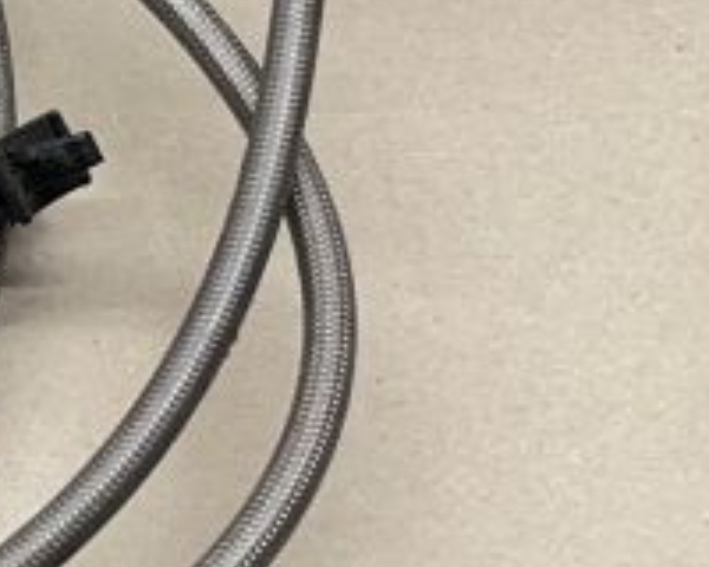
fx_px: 3190
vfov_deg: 9.9
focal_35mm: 152
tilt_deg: -51.5
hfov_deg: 11.5
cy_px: -276
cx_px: -702
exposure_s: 1/100
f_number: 1.6
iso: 64
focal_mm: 4.2
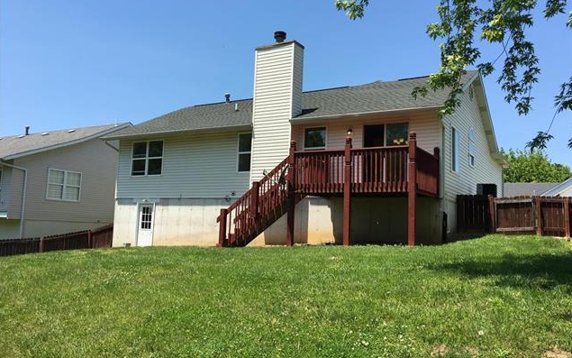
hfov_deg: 61.2
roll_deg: -2.4
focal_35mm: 31
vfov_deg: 40.6
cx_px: 286
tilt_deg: +7.2
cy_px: 183
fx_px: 483
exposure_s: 1/1115
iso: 25
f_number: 2.2
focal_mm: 4.15
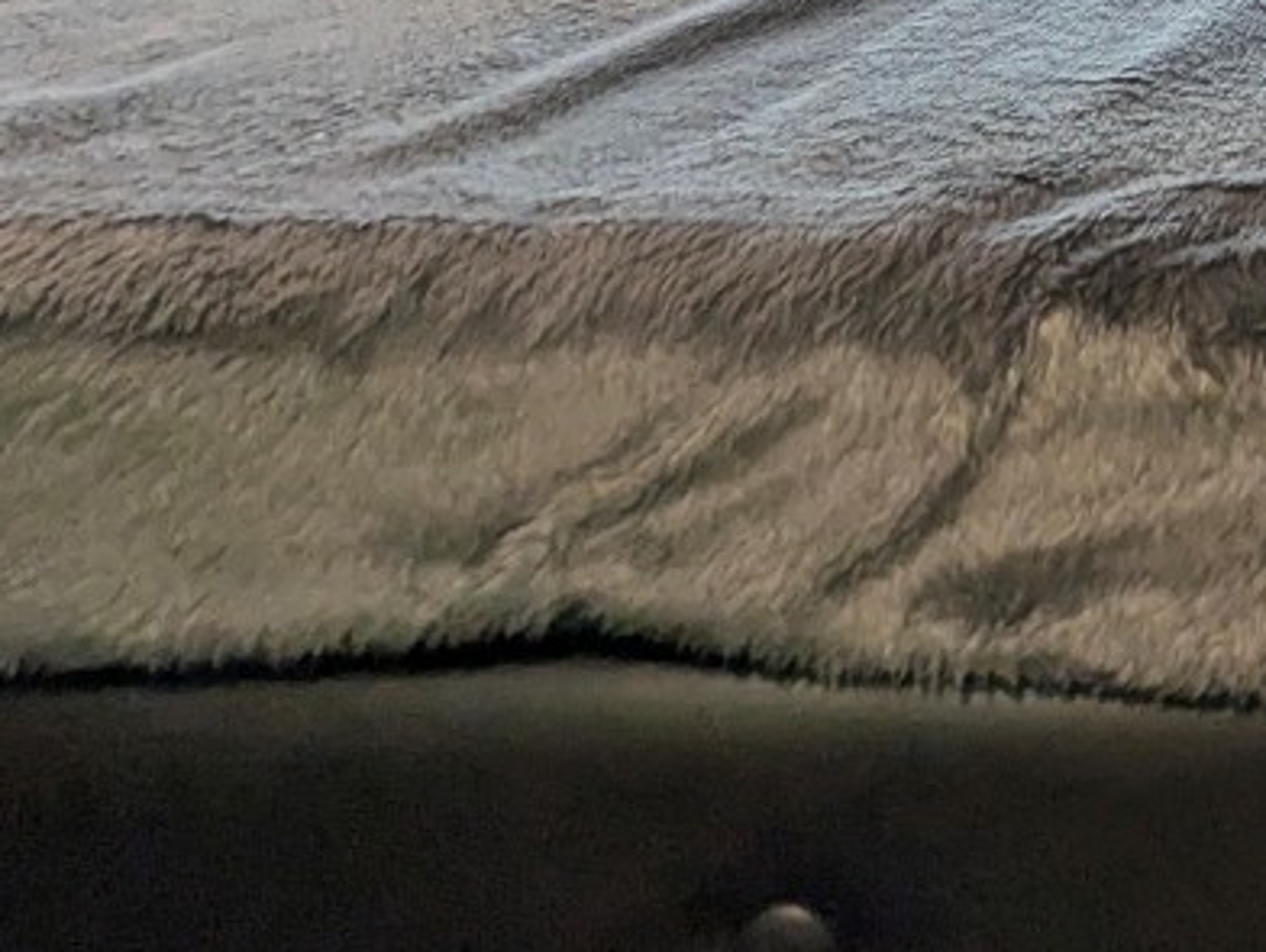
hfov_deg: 29.8
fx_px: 2087
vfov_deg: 21.2
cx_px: 1439
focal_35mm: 57
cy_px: -523
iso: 145
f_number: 2.2
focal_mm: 2.35
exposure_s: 1/90.1
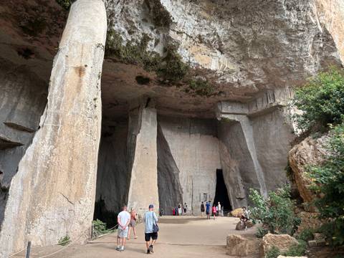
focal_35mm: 26
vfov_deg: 53.1
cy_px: 129
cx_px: 172
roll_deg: -1.5
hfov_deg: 67.3
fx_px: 258
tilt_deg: +14.3
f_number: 1.6
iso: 50
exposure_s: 1/758
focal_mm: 5.96
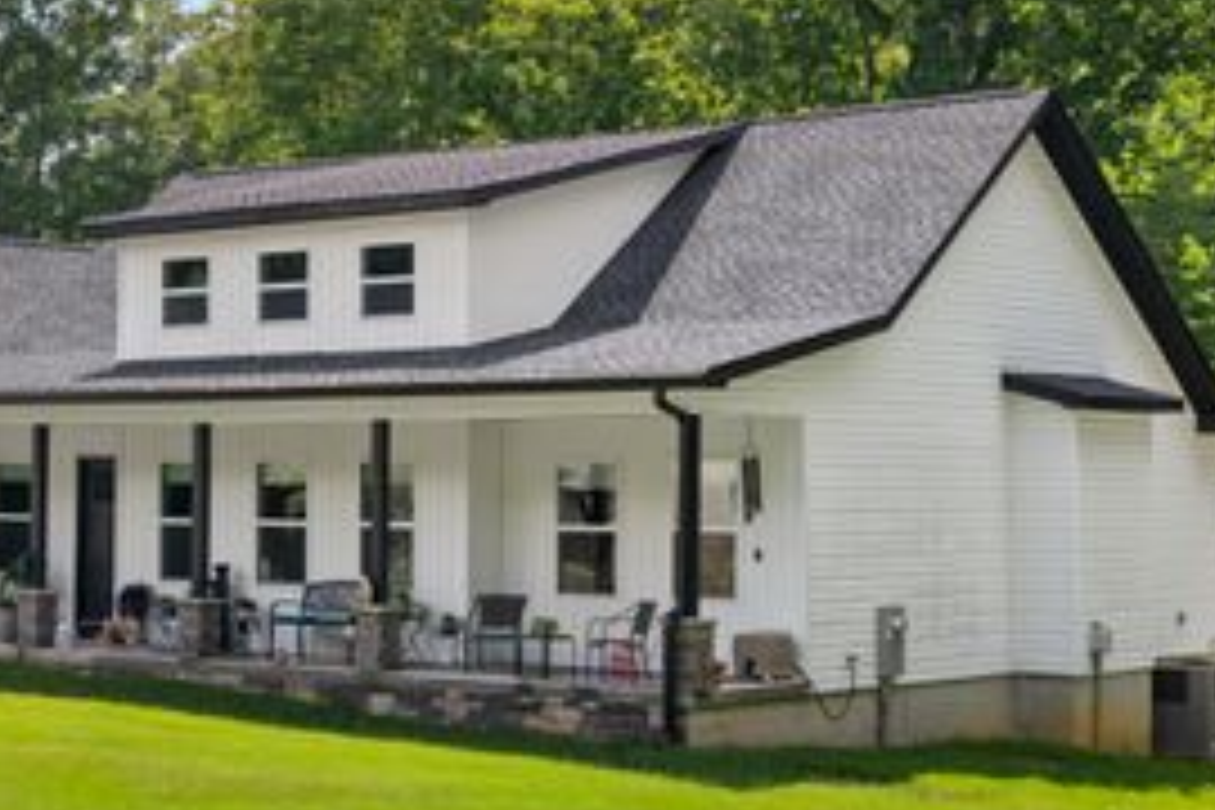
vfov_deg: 17.6
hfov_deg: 25.9
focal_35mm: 77
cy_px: 349
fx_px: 2615
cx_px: 351
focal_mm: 41.8
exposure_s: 1/60
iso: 200
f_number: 4
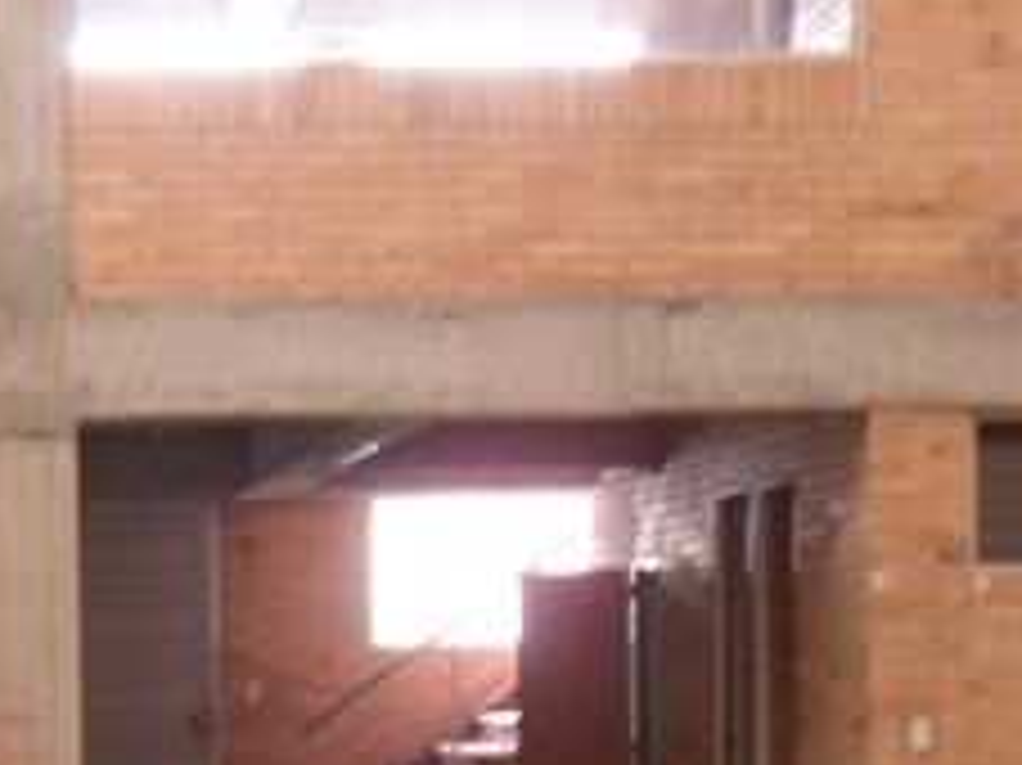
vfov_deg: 14.0
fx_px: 3039
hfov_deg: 18.5
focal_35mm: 103
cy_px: 868
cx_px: -65
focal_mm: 6.3
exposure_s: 1/30
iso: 240
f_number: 3
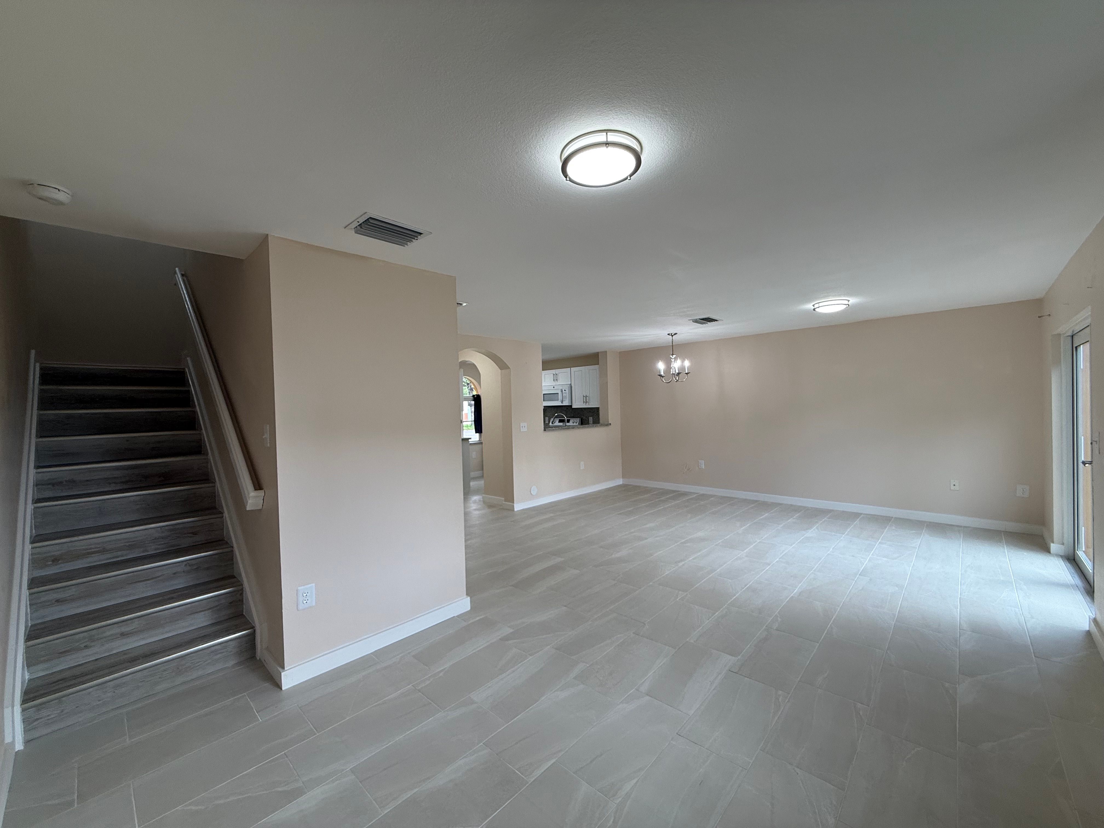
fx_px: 446
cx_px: 552
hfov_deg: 102.1
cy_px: 414
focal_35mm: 14
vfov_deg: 85.7
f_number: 2.2
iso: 100
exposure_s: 1/120
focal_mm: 2.22
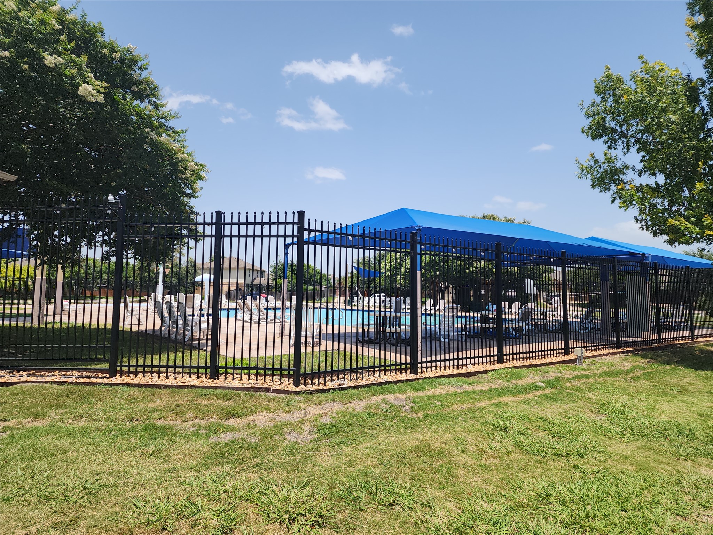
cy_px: 268
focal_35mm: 23
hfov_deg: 73.9
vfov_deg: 58.9
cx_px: 356
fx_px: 474
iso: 12
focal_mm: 6.4
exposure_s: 1/981
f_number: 1.8
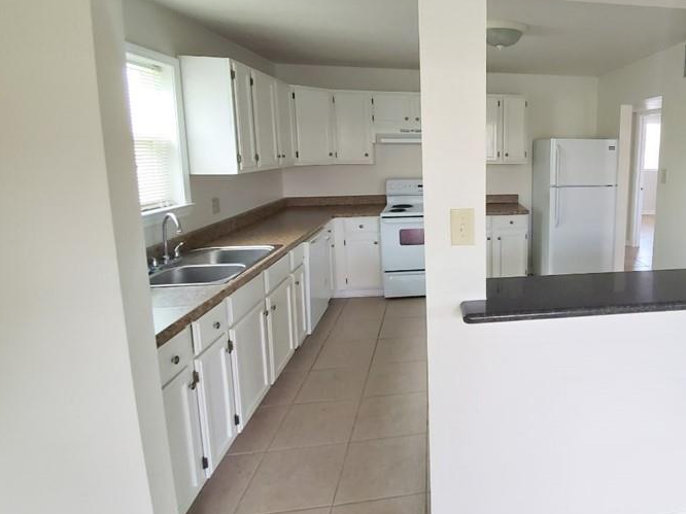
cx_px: 517
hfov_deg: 75.6
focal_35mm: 20
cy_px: 207
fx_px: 396
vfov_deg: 65.4
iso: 200
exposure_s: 1/59
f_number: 2.2
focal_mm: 1.8
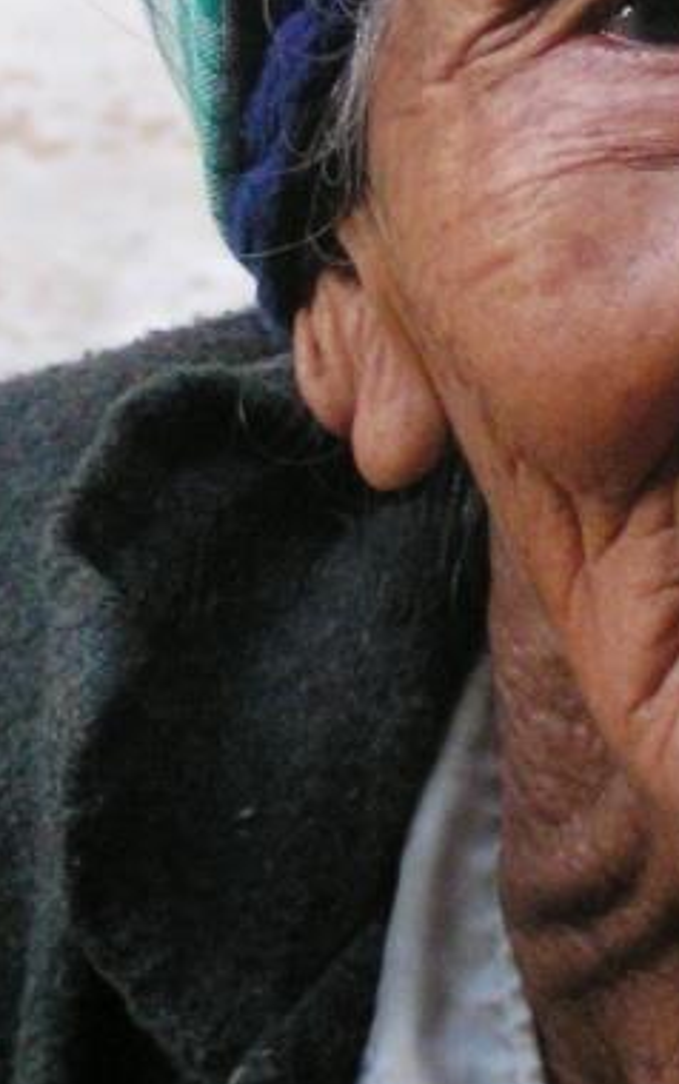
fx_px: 6918
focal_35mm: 234
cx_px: 947
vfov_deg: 8.9
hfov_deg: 5.6
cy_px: 126
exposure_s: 1/30
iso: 200
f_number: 3.2
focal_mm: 12.6
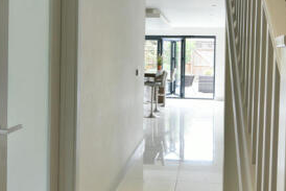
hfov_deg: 45.3
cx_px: 159
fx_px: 342
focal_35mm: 43
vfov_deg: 30.9
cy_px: 60
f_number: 9
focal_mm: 18
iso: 320
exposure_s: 1/3
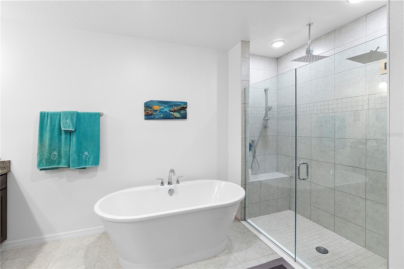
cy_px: 134
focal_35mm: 16
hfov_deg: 96.7
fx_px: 180
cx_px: 202
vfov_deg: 73.7
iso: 800
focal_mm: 16
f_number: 8
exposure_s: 1/6
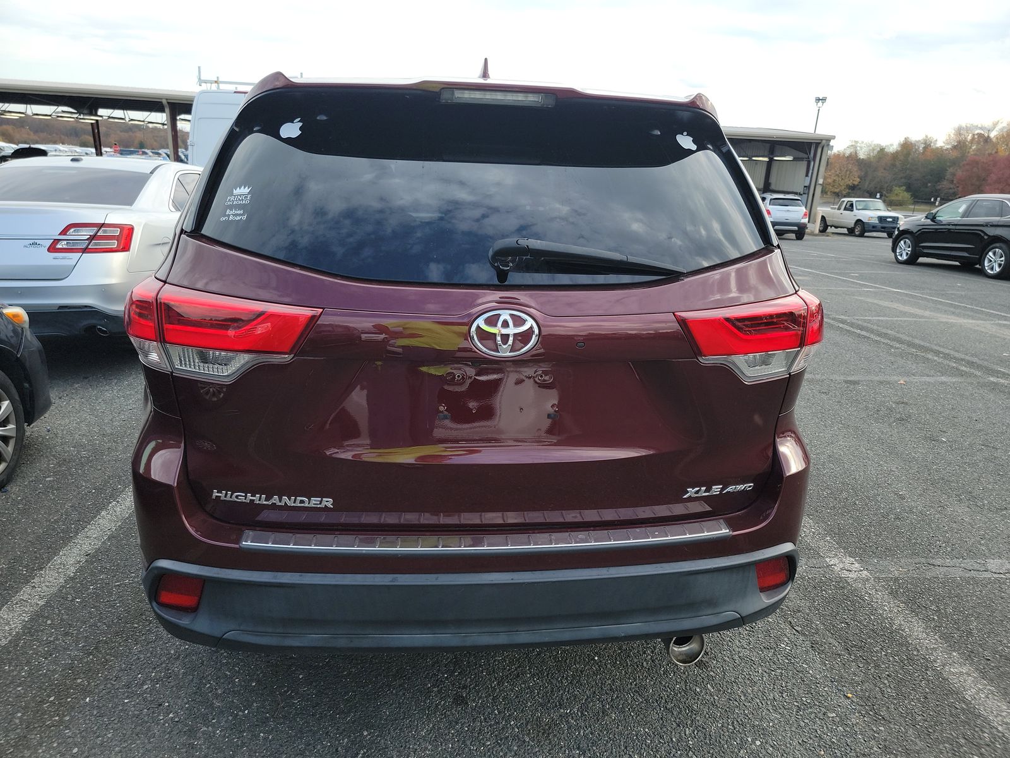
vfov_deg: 56.8
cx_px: 505
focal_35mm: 24
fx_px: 700
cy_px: 379
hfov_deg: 71.6
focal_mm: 6.7
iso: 50
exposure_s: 1/169
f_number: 1.8
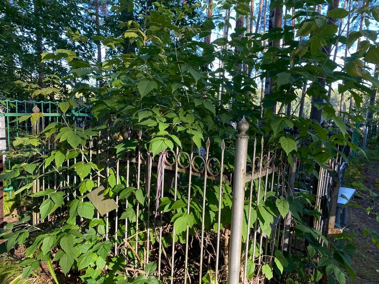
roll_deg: -0.4
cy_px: 142
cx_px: 190
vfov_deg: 53.1
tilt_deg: -4.7
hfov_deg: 67.3
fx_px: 285
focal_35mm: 26
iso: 40
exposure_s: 1/122
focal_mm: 4.25
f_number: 1.8
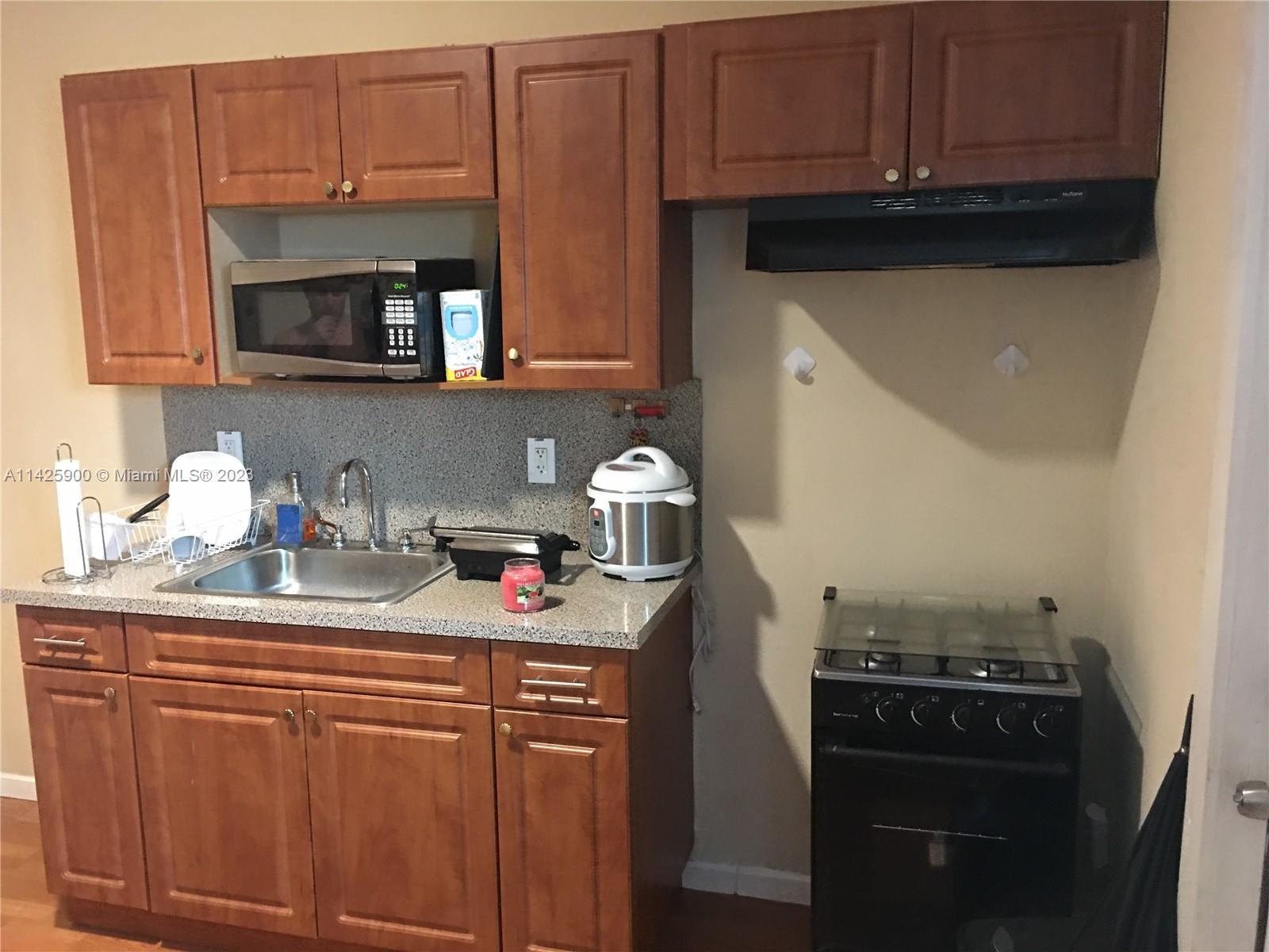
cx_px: 634
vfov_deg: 48.2
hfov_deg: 61.7
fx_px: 1063
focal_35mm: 29
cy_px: 476
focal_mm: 4.15
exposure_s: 1/4
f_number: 2.2
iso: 64
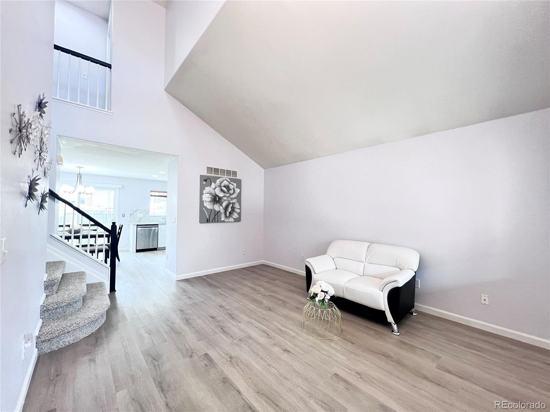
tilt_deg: +1.7
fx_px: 207
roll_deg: -1.0
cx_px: 275
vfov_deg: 89.9
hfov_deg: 106.2
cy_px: 206
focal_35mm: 13
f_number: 1.8
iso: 250
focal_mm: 1.57
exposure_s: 1/60
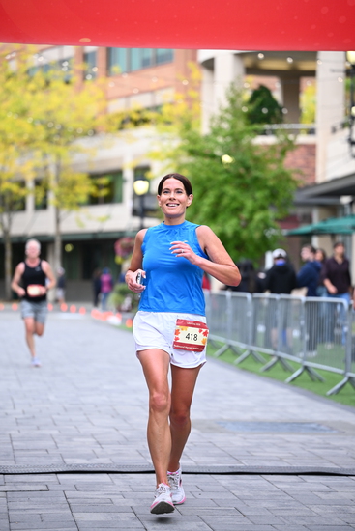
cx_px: 178
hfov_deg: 12.5
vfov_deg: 18.6
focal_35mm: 110
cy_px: 266
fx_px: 1626
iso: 1000
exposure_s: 1/1600
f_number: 2.8
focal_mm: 110
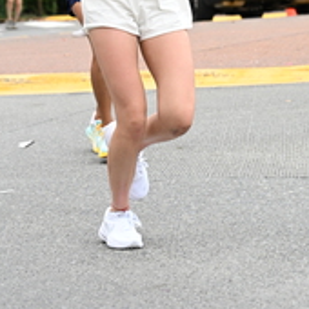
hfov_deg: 9.6
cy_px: -120
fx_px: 1838
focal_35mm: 182
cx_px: 125
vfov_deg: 9.4
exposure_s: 1/800
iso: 1600
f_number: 4
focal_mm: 66
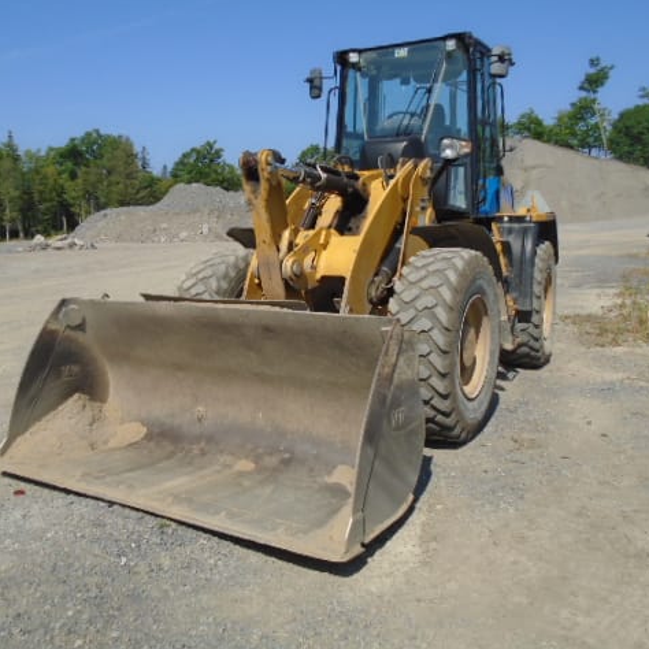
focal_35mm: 31
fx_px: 658
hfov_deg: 52.5
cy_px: 322
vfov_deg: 52.5
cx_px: 305
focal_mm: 4.6
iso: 100
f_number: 8
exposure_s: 1/250
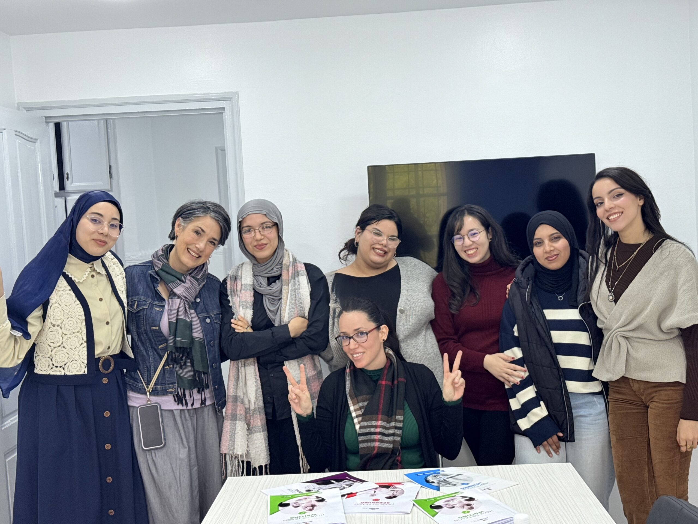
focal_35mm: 48
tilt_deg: -3.1
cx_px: 349
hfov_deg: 39.7
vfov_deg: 30.3
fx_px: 968
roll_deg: +2.7
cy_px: 262
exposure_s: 1/121
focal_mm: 6.76
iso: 80
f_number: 1.78
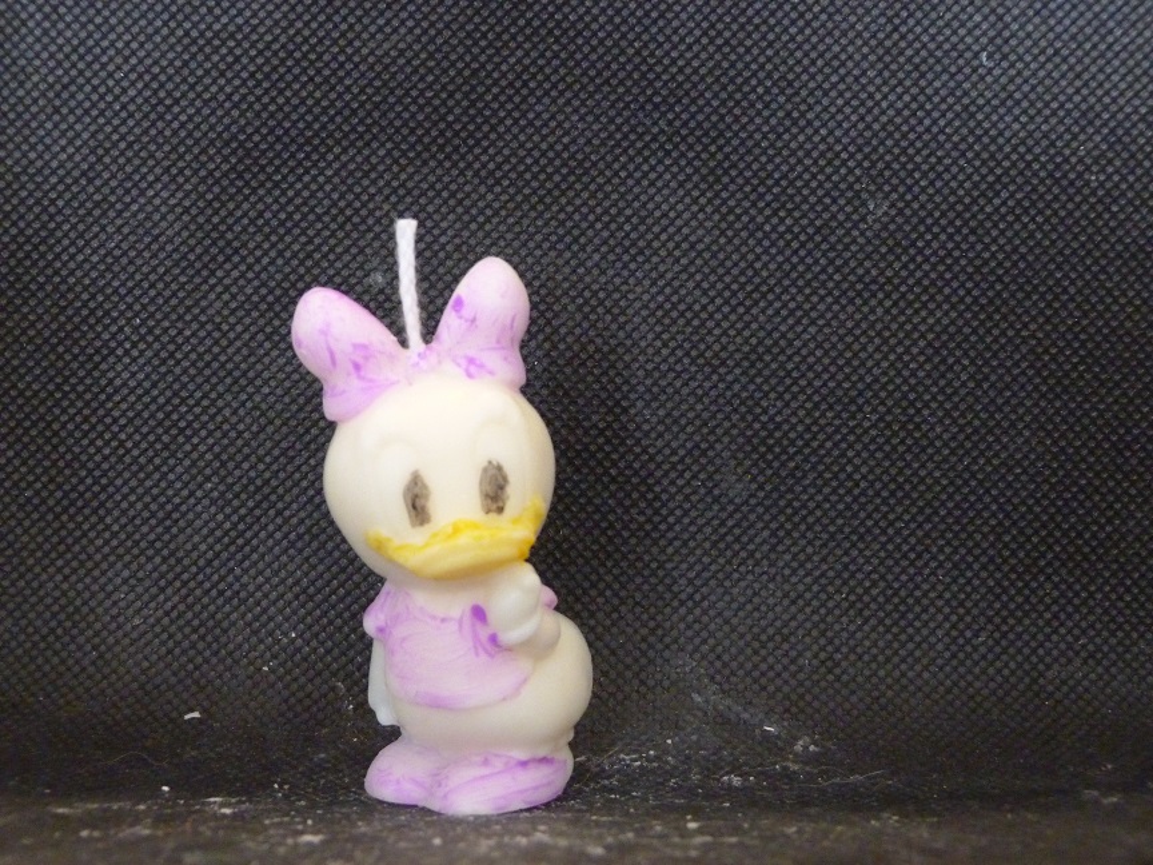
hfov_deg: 33.2
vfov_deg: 25.2
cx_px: 576
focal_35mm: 58
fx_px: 1932
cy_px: 432
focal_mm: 10.5
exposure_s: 1/10
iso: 800
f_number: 3.2
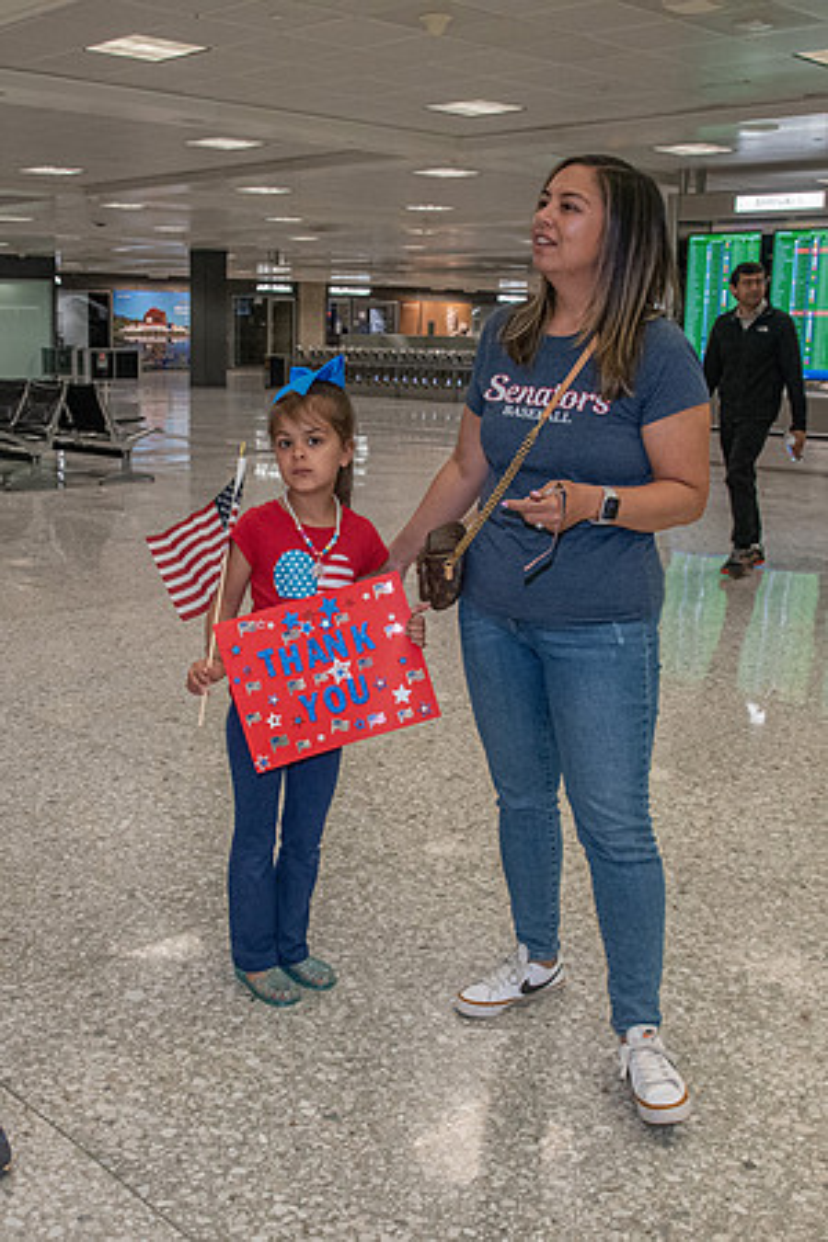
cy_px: 627
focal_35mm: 36
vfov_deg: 52.7
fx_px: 1253
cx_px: 299
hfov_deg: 36.3
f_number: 6.3
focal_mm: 24
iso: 3200
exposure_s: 1/125
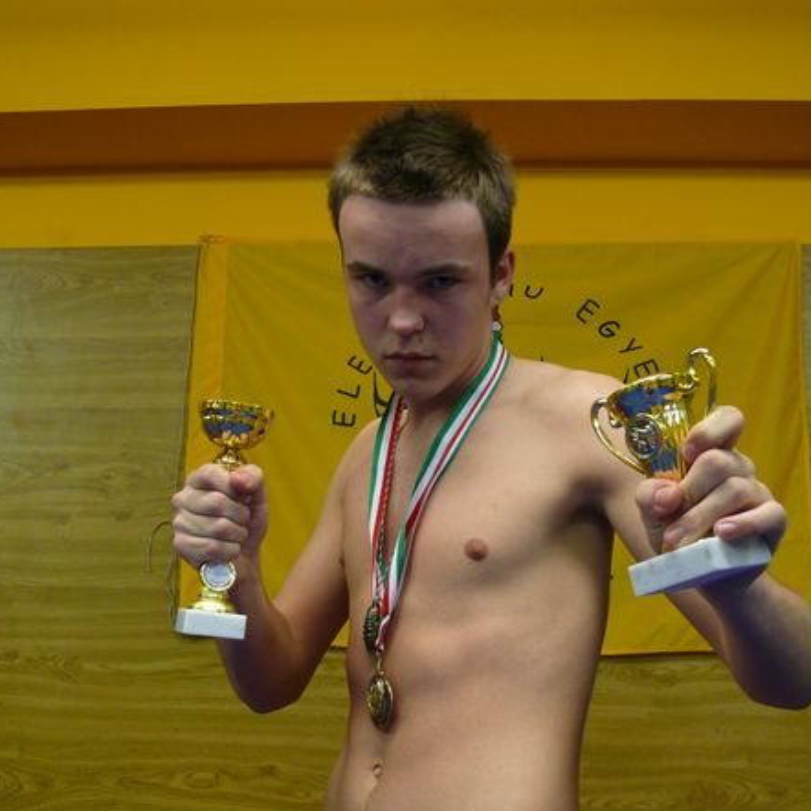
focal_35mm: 42
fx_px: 1113
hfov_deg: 40.0
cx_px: 409
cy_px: 407
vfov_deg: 40.0
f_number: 2.8
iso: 200
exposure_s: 1/30
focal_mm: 7.4
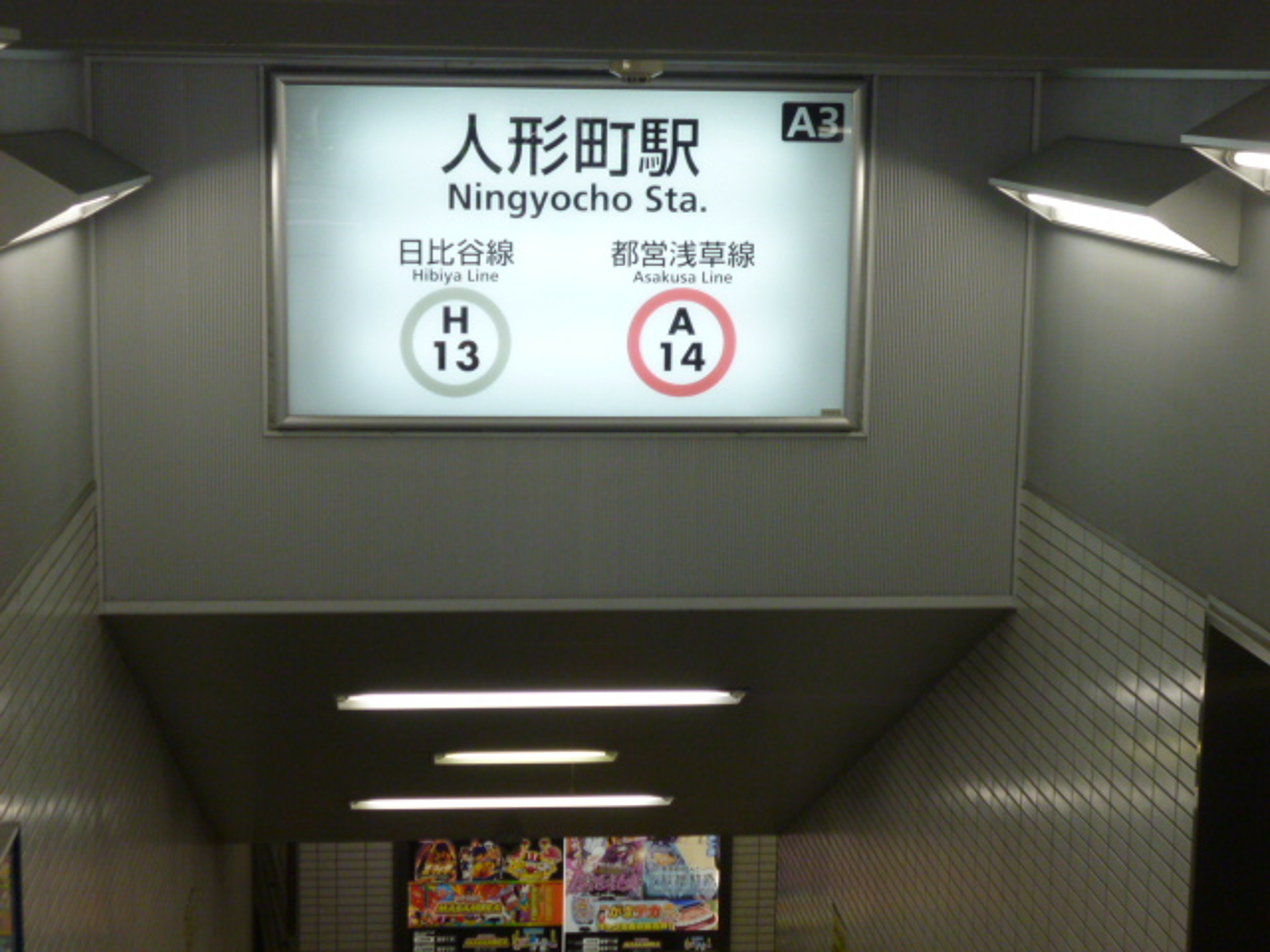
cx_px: 635
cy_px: 476
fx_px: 2311
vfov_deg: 23.3
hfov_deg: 30.7
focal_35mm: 63
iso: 400
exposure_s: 1/80
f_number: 4.7
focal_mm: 11.2
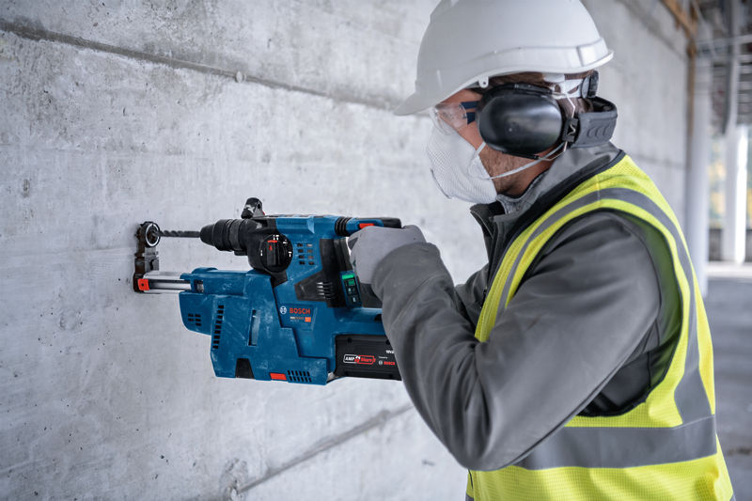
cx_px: 376
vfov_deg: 27.0
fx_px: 1044
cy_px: 250
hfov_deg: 39.6
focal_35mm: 50
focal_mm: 50
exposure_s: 1/500
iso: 500
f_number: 2.8
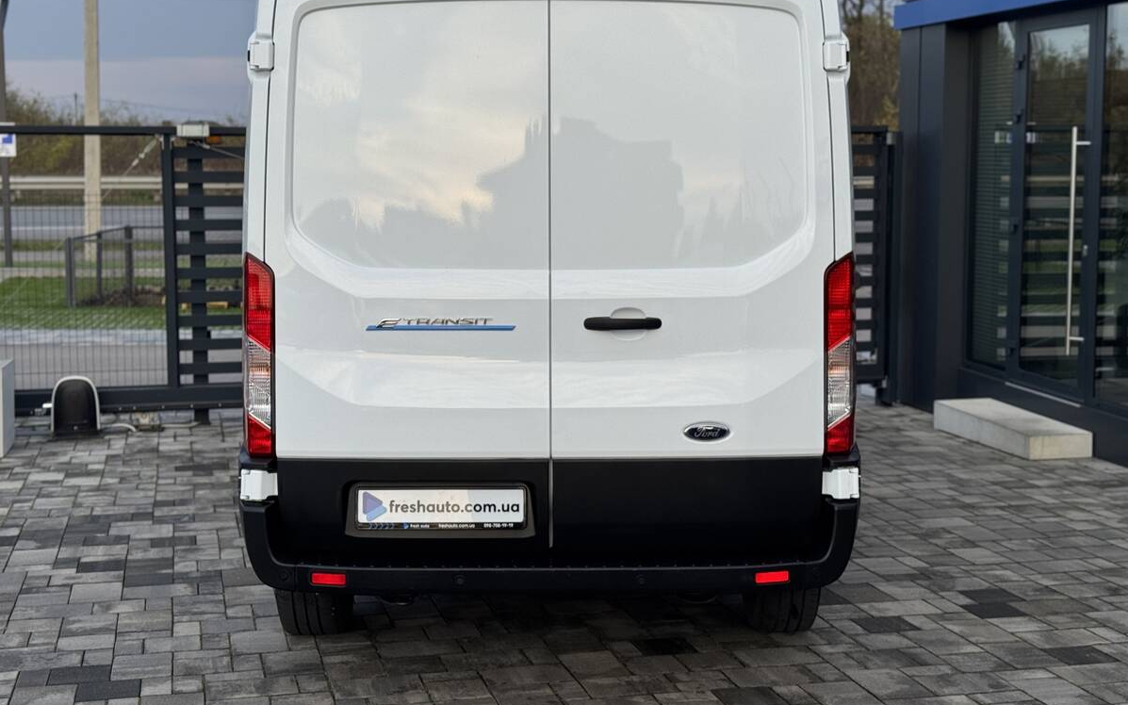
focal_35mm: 51
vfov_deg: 25.3
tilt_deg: -4.6
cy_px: 289
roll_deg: +0.2
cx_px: 564
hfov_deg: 39.6
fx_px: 1568
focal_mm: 6.76
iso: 64
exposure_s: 1/1011
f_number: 1.78
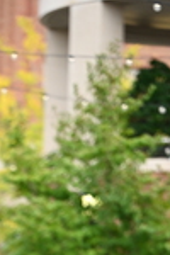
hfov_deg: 3.3
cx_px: -55
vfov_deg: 4.8
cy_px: 449
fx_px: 2989
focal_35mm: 422
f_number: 2.8
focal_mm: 115
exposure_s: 1/1600
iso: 640
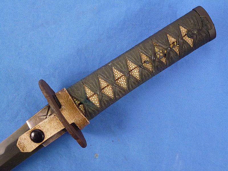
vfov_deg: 28.0
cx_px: 114
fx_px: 343
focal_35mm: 52
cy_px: 86
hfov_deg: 36.8
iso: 400
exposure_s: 1/80
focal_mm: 9.4
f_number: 4.3
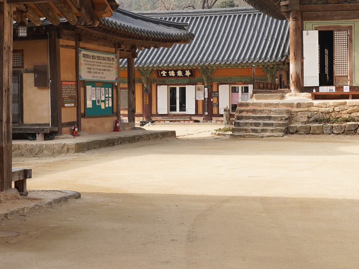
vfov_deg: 20.9
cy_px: 84
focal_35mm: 70
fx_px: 726
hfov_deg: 27.8
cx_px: 156
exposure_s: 1/100
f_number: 11
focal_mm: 35
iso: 200
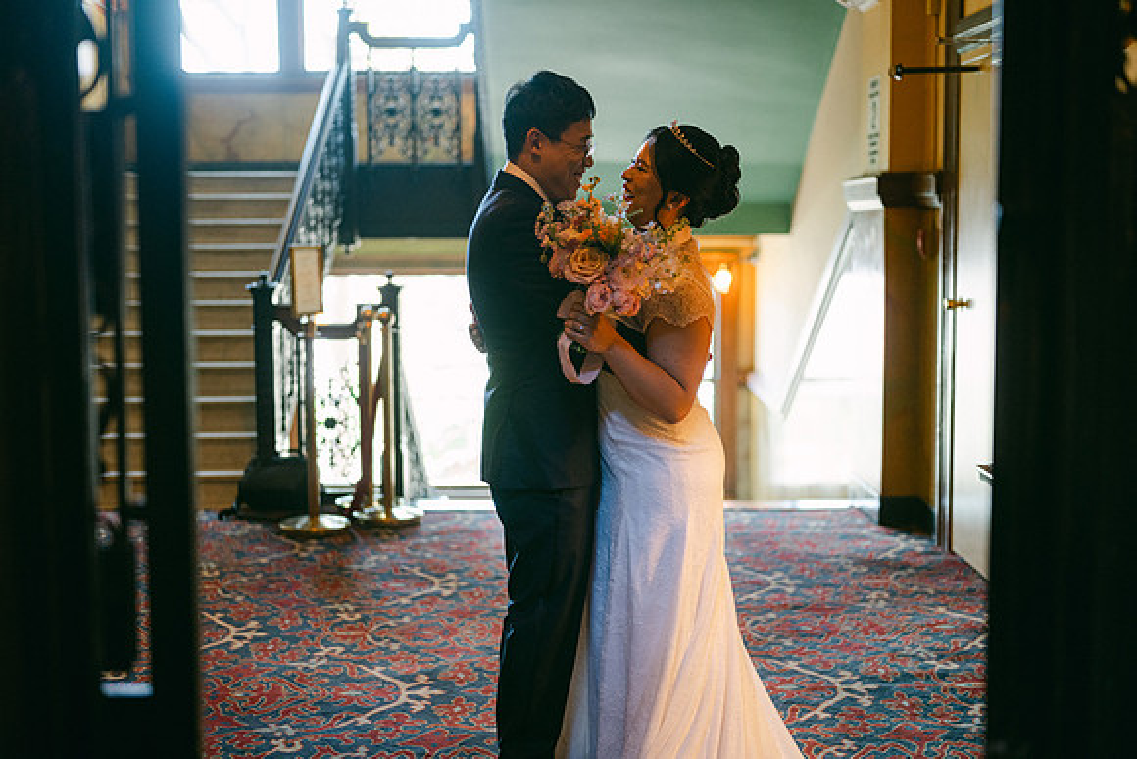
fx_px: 1579
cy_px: 380
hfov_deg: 39.6
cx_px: 568
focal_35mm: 50
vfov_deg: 27.0
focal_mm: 50
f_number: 1.8
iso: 800
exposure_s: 1/125
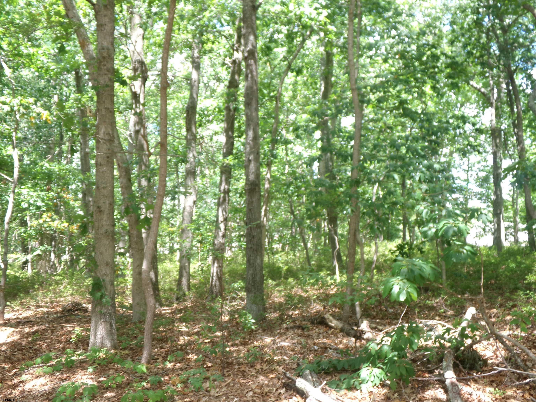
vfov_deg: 38.7
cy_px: 201
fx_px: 573
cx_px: 268
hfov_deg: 50.1
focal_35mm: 37
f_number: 4
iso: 100
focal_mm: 6.6
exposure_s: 1/50
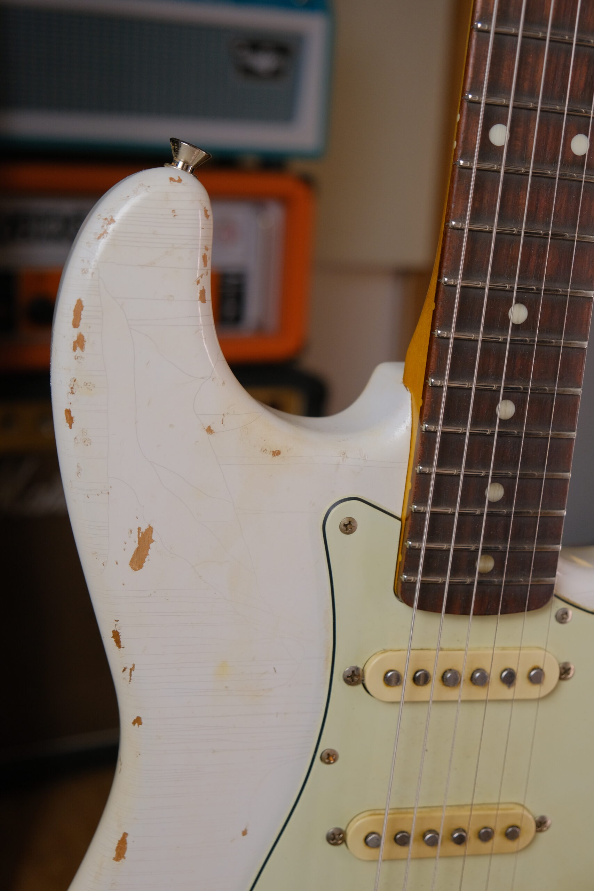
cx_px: 297
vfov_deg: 45.4
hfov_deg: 31.2
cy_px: 446
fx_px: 1064
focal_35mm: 43
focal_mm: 28.9
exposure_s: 1/180
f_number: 3.6
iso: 500
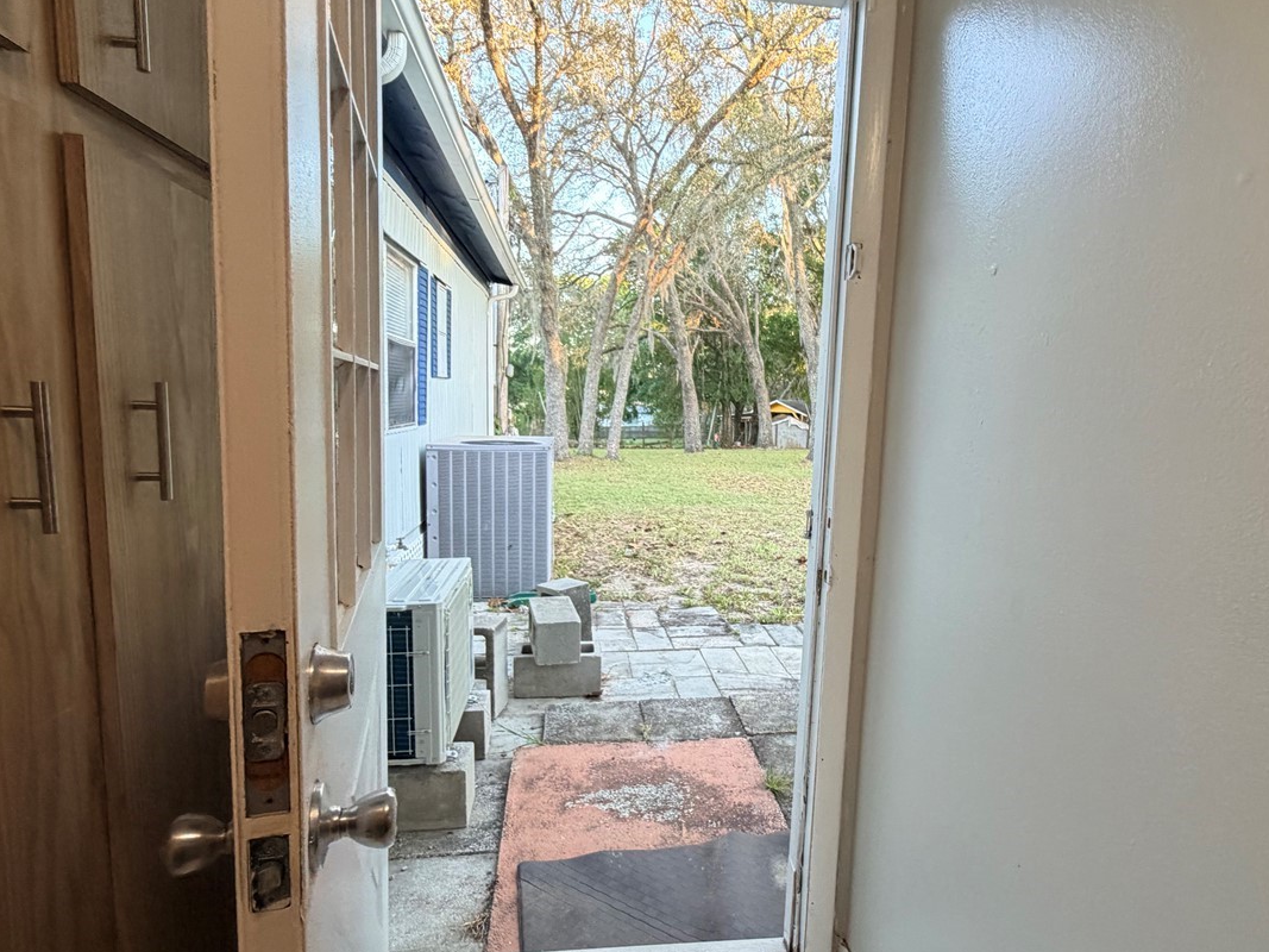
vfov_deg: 63.4
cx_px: 683
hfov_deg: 78.9
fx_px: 770
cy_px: 493
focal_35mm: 21
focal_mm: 2.22
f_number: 2.2
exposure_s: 1/120
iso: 200
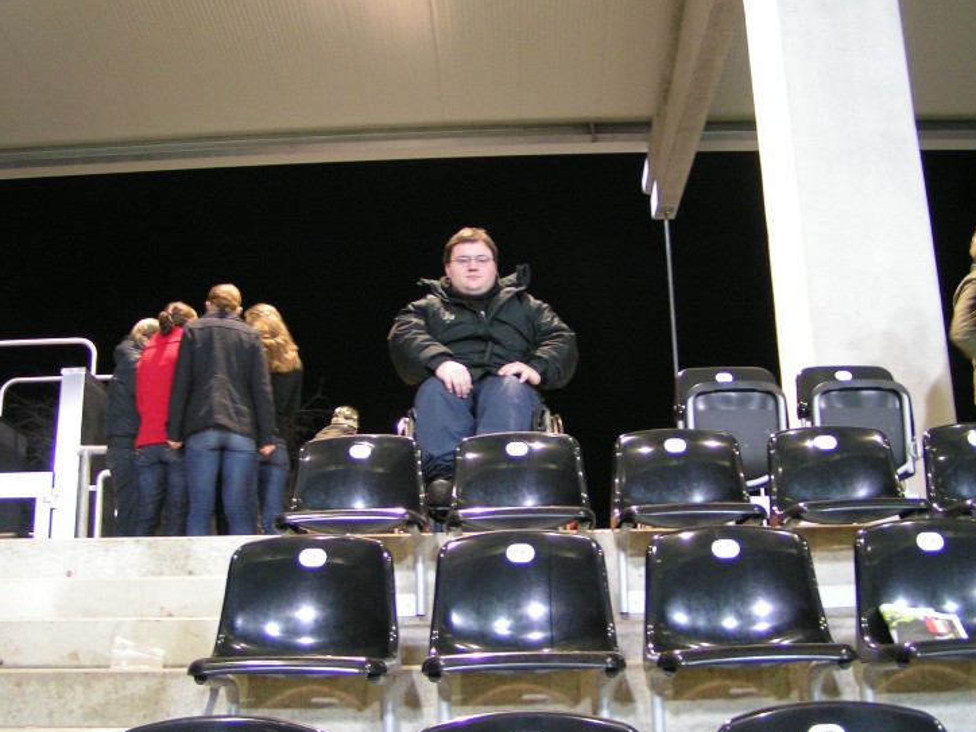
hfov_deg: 44.8
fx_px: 1184
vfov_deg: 34.3
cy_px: 379
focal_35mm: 42
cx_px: 473
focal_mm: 5.8
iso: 200
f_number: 2.8
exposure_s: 1/8
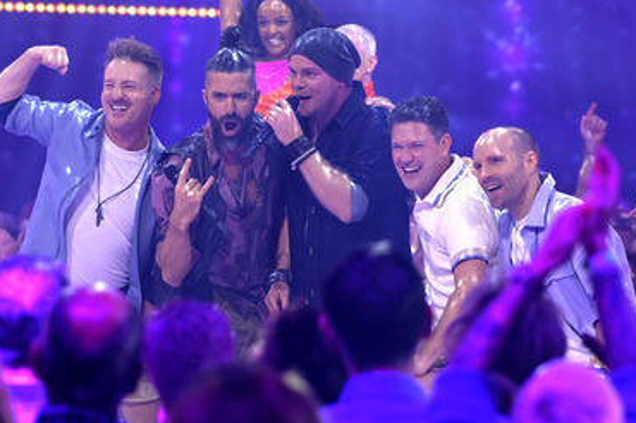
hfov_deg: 8.4
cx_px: 314
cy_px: 213
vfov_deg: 5.6
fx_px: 4307
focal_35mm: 244
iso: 8000
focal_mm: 200
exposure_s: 1/500
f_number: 5.6
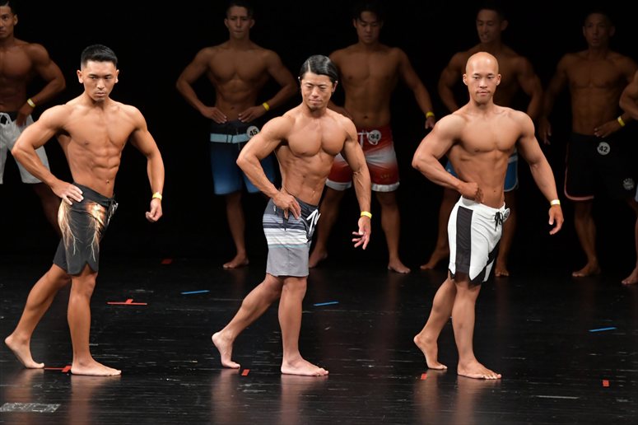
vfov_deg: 5.1
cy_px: 212
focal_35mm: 270
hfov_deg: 7.6
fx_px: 4783
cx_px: 319
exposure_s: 1/400
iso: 3200
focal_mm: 180
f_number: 5.6
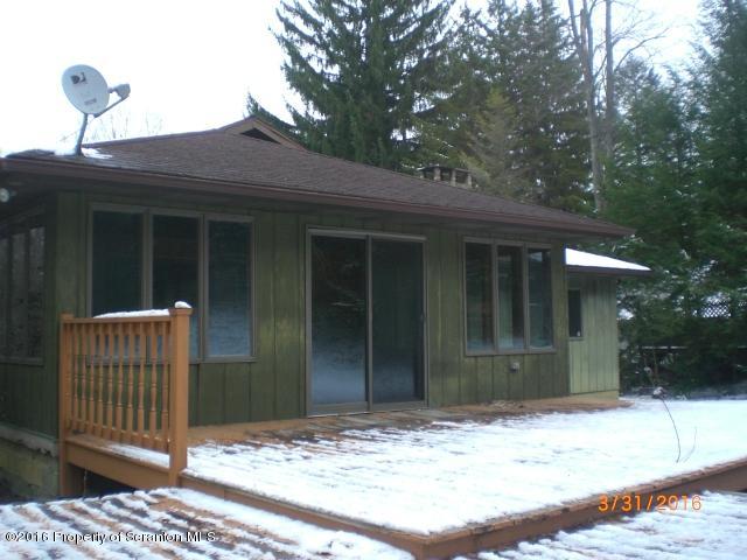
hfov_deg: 49.0
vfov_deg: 37.7
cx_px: 374
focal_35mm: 38
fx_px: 820
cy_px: 280
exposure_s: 1/100
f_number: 3.1
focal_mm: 6.3
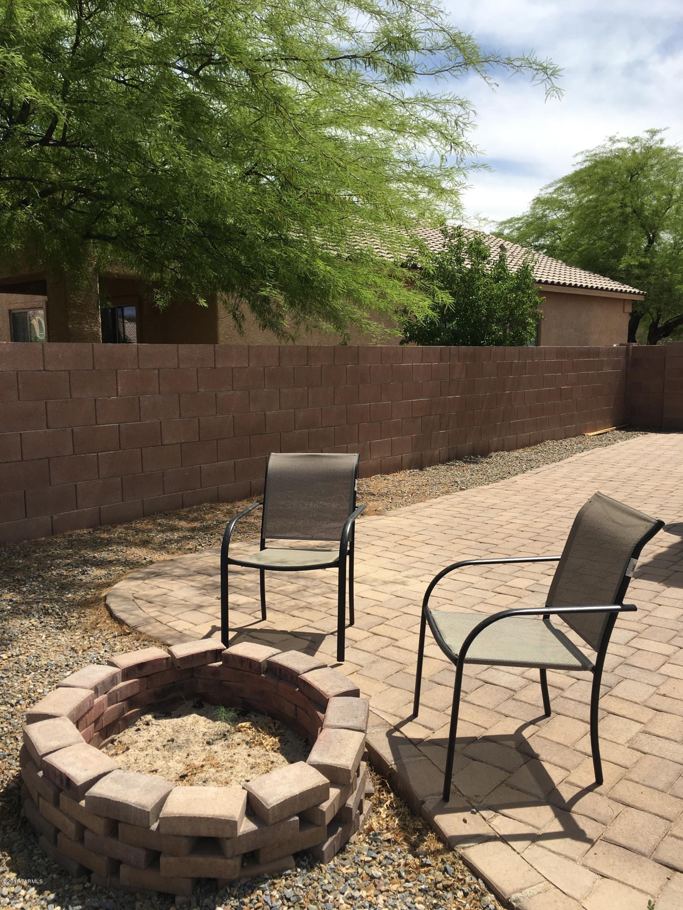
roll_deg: -0.2
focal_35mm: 29
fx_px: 763
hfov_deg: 48.2
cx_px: 342
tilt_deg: -6.4
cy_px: 455
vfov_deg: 61.7
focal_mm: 4.15
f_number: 2.2
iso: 25
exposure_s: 1/1672
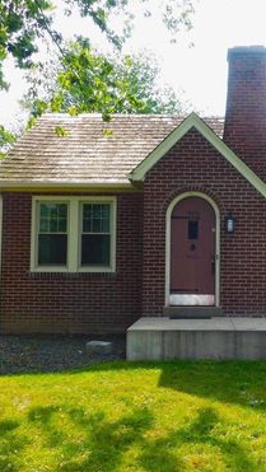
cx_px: 197
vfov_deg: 46.4
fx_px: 551
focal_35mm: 44
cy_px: 236
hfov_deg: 26.8
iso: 125
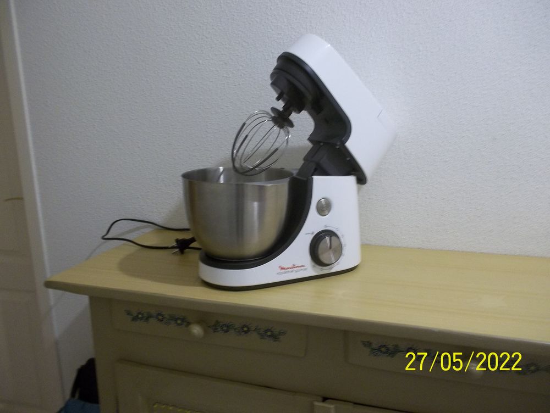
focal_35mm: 29
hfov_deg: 61.6
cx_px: 275
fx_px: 461
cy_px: 206
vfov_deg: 48.3
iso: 162
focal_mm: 4.1
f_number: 3.3
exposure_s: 1/8
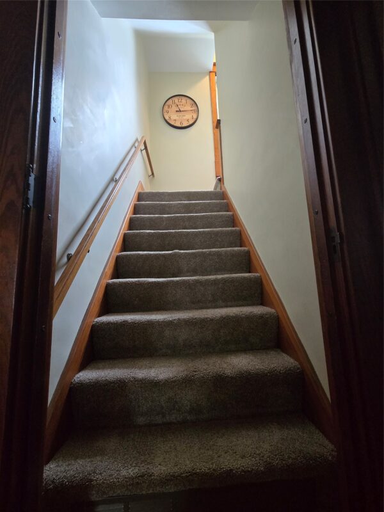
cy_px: 256
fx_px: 192
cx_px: 192
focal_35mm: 13
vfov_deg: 106.2
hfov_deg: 89.9
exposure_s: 1/60
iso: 800
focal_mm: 2.2
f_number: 2.2
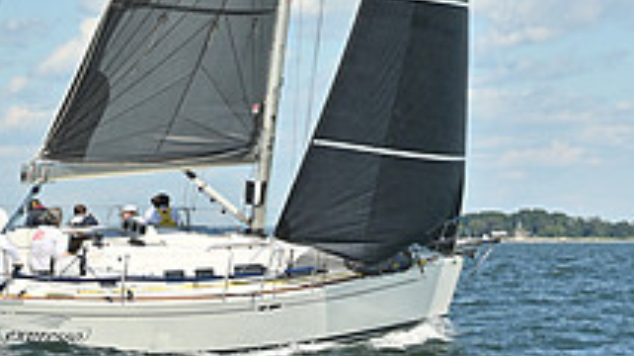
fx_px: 3343
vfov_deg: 5.9
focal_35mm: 199
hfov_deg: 10.8
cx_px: 194
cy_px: -332
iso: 250
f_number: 6.3
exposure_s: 1/1250
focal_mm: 70
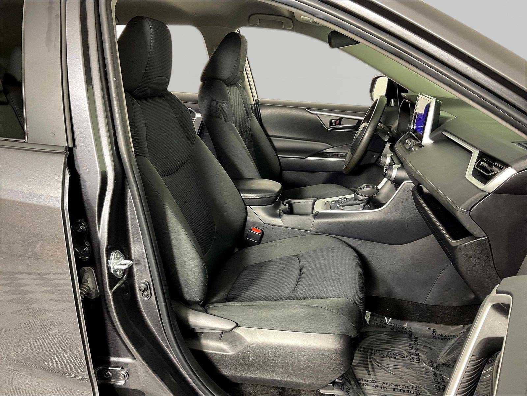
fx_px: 442
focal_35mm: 29
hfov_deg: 61.7
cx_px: 264
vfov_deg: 48.2
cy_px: 198
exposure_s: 1/60
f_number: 1.8
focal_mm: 3
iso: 100
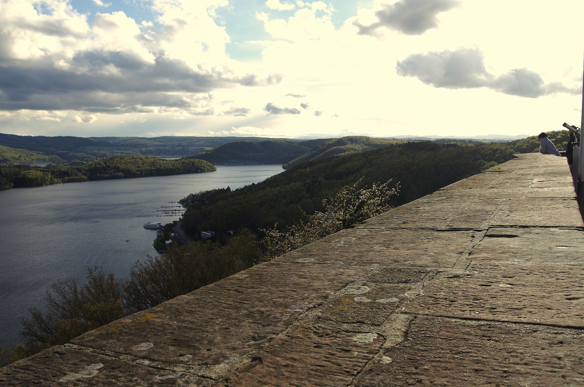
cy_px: 194
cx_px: 292
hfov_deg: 62.0
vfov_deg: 43.4
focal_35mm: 30
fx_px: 486
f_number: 8
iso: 100
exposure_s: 1/320
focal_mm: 20
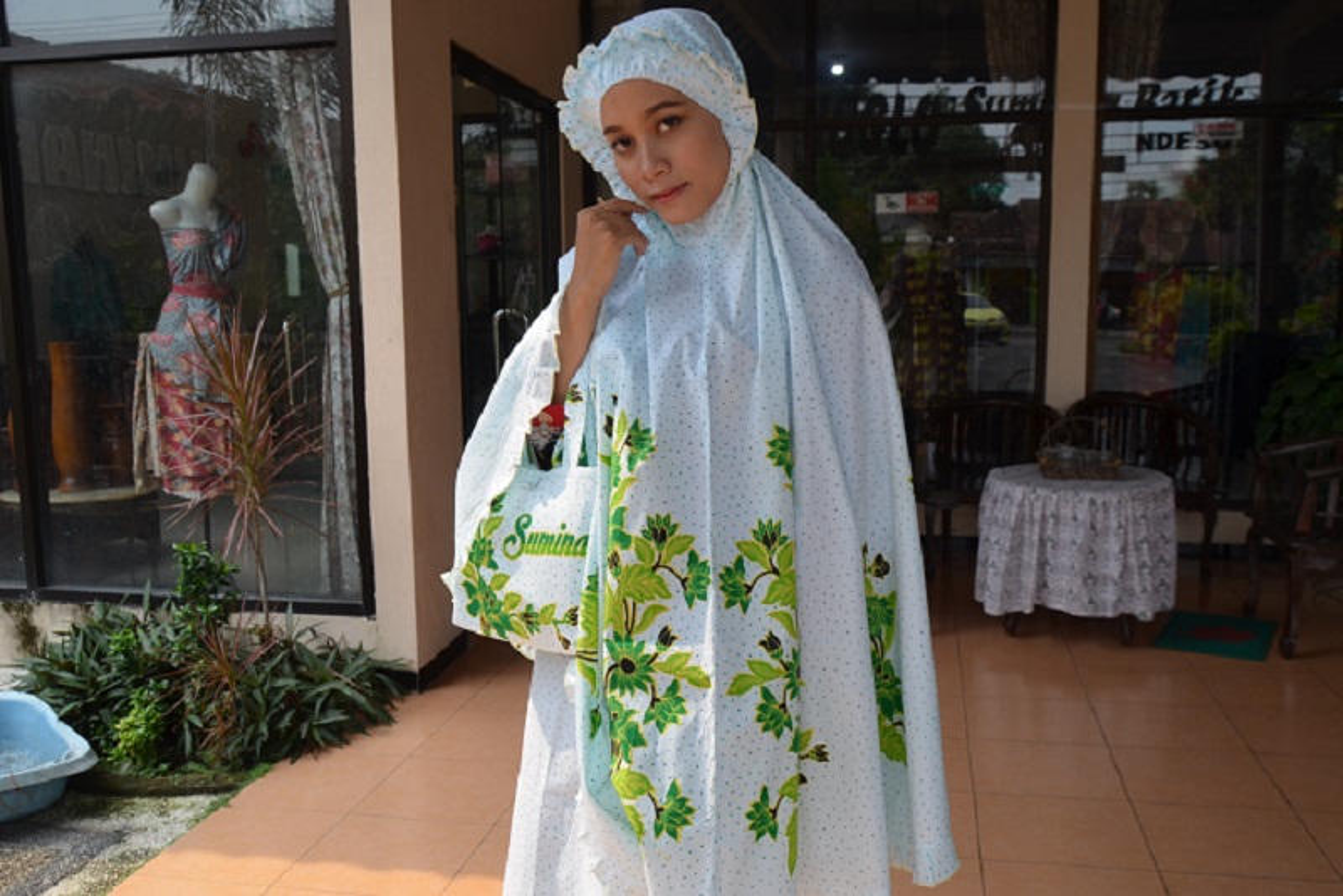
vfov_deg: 45.7
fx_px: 1064
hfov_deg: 64.5
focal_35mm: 28
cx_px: 672
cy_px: 448
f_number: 7.1
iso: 200
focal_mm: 19
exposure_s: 1/200
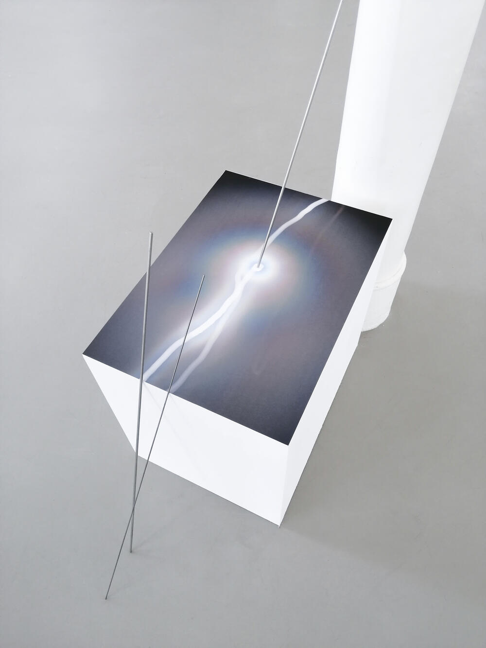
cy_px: 324
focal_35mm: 27
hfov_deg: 51.4
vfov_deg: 65.3
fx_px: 505
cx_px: 243
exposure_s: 1/60
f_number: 1.8
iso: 125
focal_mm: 3.95
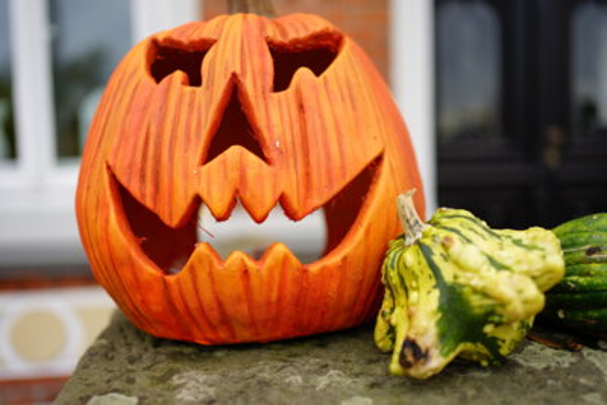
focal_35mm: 35
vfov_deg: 37.9
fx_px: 590
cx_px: 304
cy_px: 202
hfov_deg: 54.4
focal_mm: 35
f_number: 2
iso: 50
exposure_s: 1/200
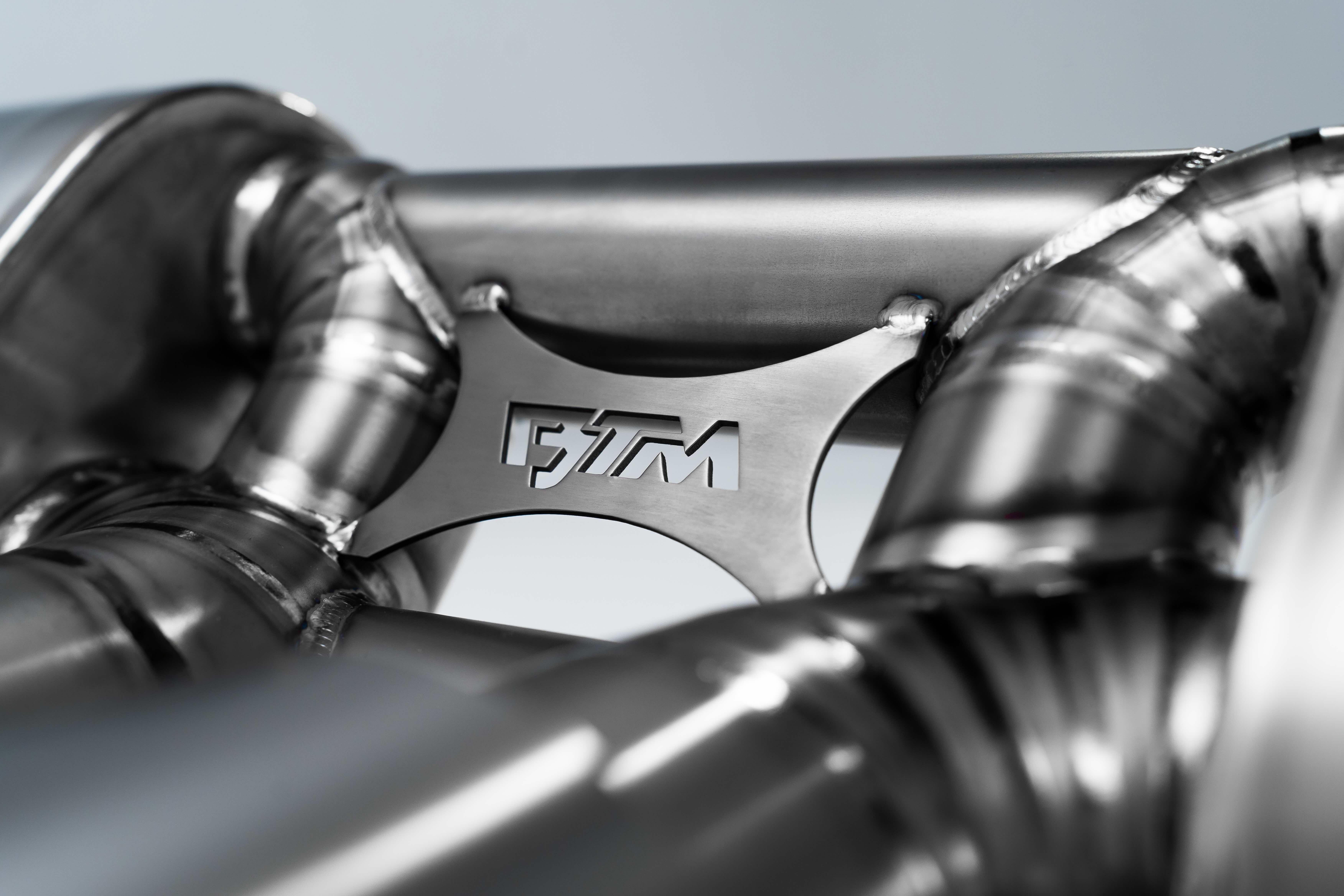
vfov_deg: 31.2
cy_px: 448
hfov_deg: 45.4
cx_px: 672
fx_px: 1605
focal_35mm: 43
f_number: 5
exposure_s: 1/100
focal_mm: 43
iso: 500
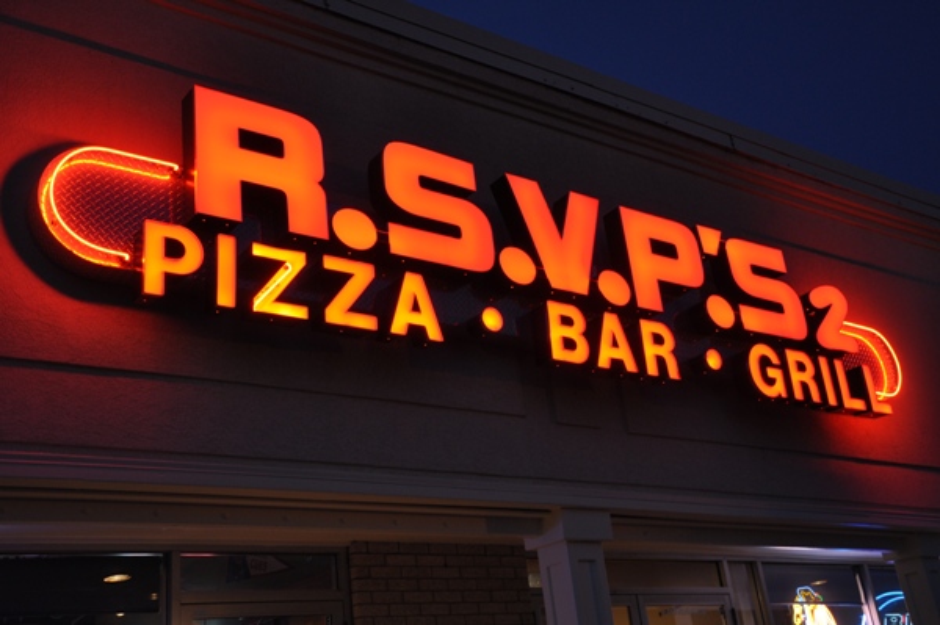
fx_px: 1096
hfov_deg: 46.4
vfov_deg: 31.8
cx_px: 470
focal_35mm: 42
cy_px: 312
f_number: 4.2
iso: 400
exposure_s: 1/20
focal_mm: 28
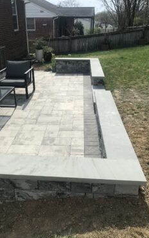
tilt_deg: -23.6
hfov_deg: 39.4
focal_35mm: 32
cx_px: 66
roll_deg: -0.1
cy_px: 116
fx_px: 208
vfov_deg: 59.6
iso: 20
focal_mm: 3.99
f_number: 1.8
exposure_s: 1/3300
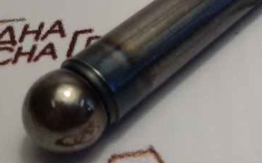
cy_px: -57
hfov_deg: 21.3
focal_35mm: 90
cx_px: 321
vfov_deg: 13.9
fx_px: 643
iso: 40
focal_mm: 2.93
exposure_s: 1/120
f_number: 2.4
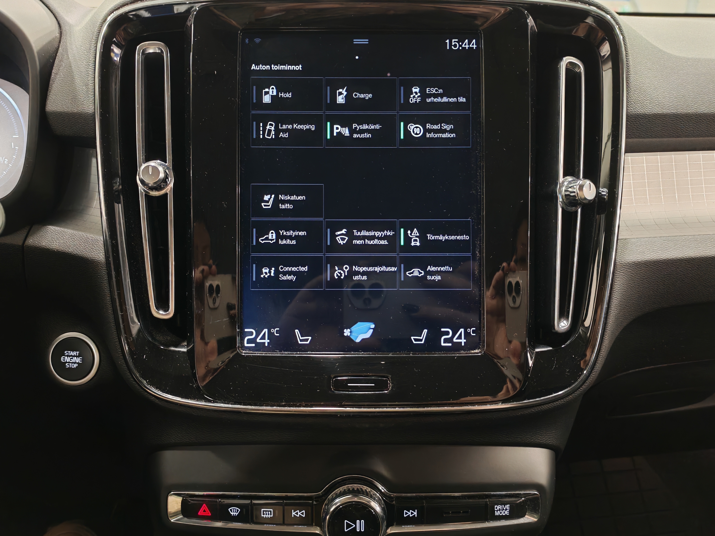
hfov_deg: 61.7
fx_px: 599
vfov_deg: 48.2
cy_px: 268
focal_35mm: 29
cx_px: 358
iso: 1600
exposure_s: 1/33
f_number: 1.9
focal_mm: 6.12
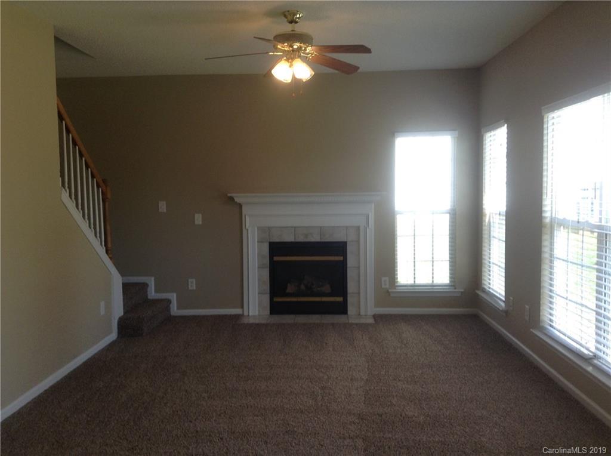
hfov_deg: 55.4
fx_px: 581
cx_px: 306
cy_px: 228
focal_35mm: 33
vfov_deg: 42.8
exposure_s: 1/60
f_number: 2.4
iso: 32
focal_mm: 3.3
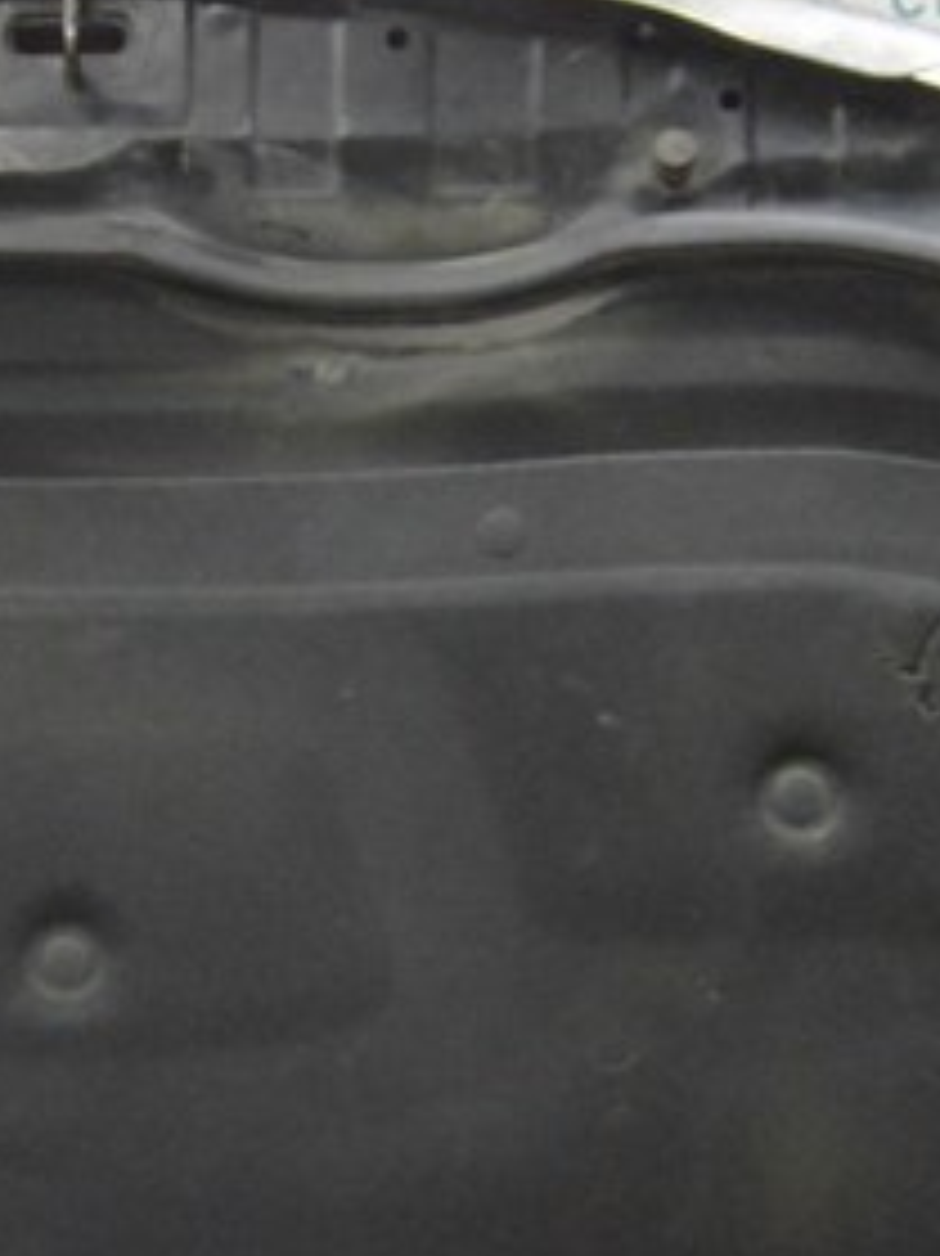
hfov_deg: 16.9
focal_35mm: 86
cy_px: 916
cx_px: 117
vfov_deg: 22.6
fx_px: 3116
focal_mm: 26
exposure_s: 1/15
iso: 6400
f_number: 20
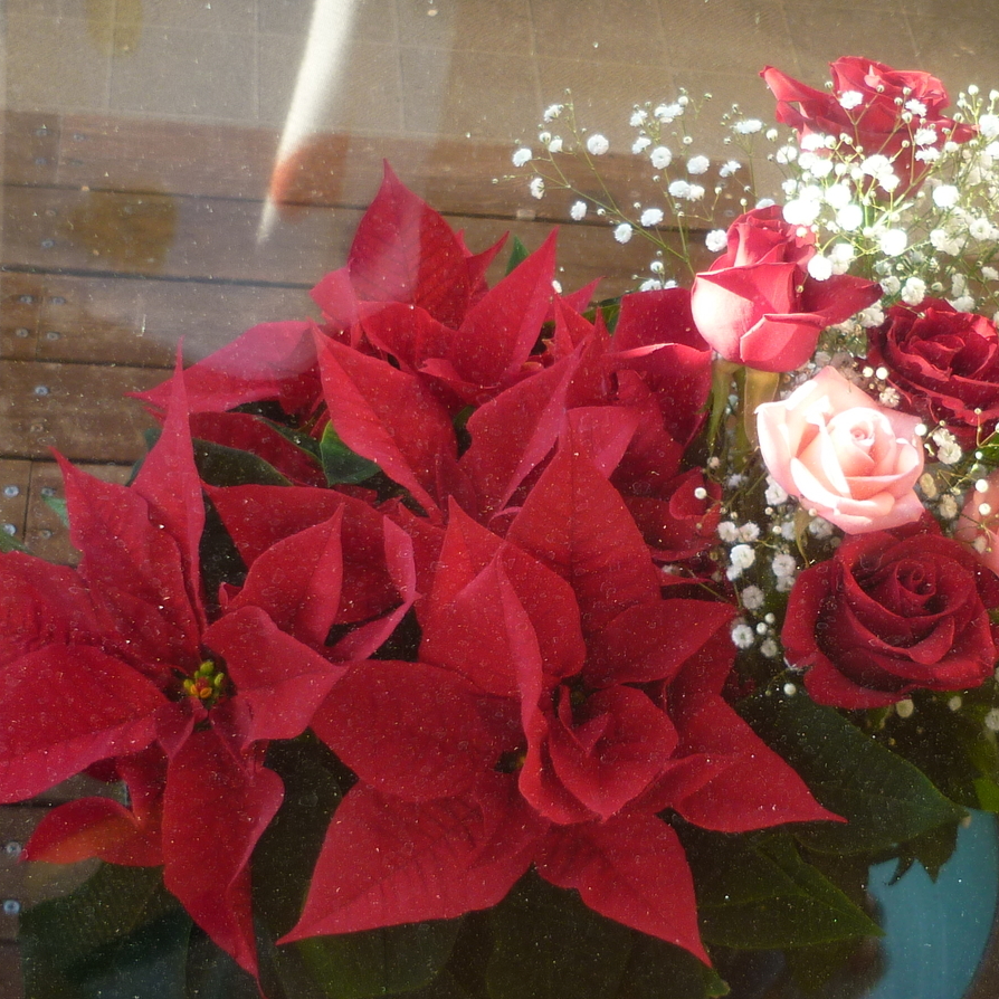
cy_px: 502
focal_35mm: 70
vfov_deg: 24.7
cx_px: 605
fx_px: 2286
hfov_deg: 24.6
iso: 80
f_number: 3
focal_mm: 6.9
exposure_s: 1/50
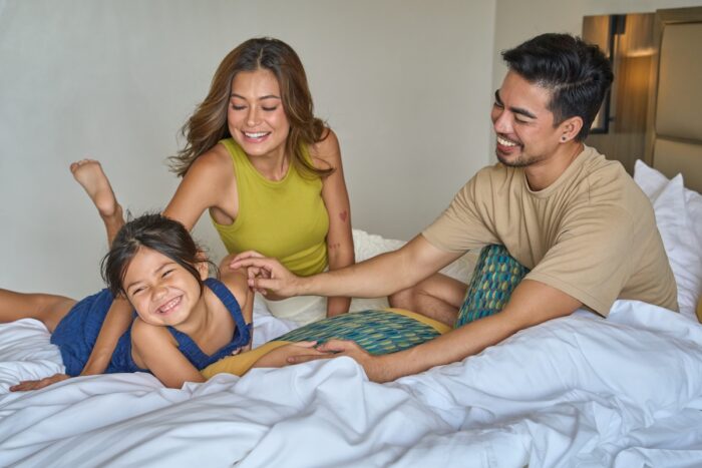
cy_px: 234
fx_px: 1053
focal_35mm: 54
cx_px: 351
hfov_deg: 36.9
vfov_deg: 25.1
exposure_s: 1/500
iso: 800
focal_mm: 54
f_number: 4.5
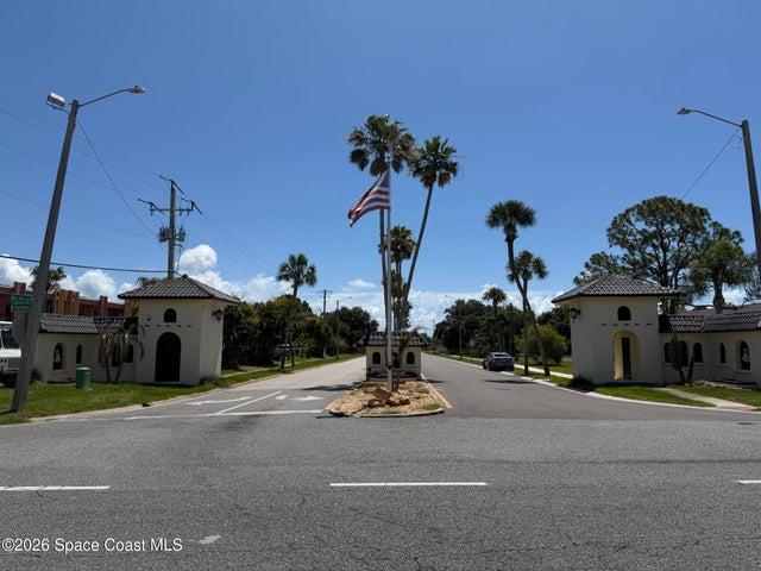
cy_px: 286
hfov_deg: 71.6
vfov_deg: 56.8
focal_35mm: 24
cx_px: 380
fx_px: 528
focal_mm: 6.76
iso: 80
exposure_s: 1/9091
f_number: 1.78
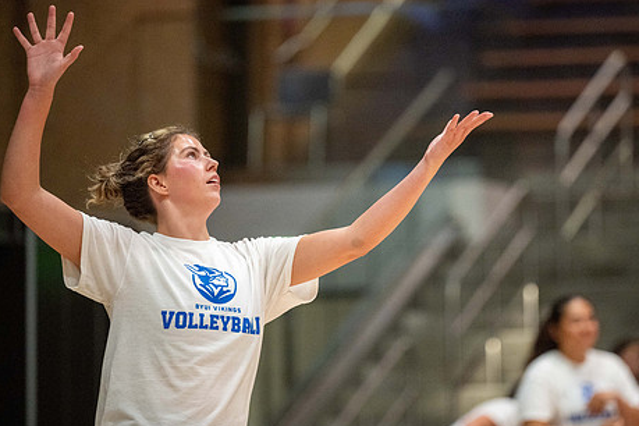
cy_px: 201
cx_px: 374
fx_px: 3922
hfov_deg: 9.3
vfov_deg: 6.2
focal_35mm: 221
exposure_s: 1/640
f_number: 2.8
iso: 5000
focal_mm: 175
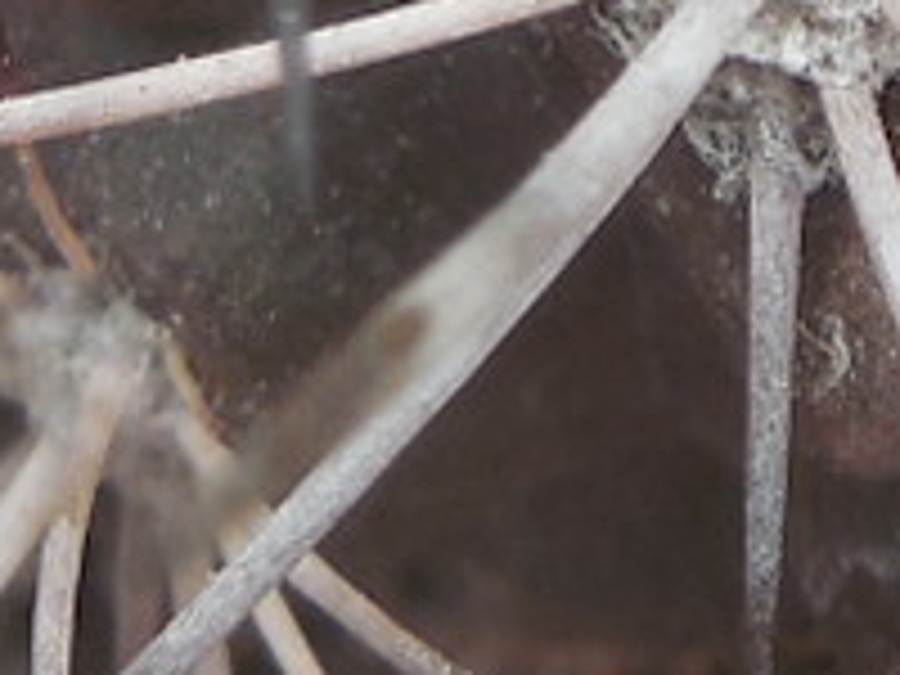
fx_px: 6448
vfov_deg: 5.7
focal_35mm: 248
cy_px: -1134
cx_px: 752
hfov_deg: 8.0
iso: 125
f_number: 3.6
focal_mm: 5.6
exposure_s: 1/200
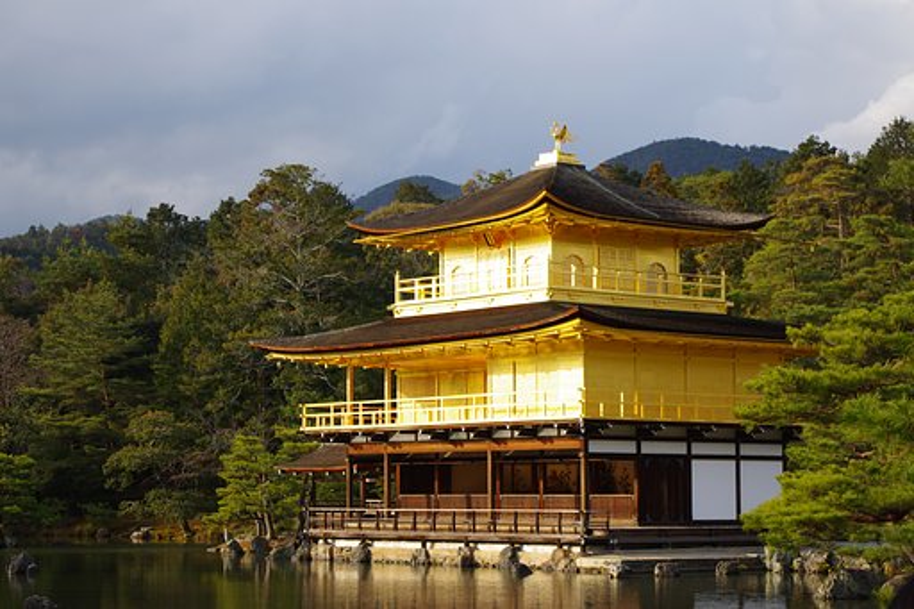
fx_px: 2081
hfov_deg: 24.8
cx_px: 457
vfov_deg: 16.6
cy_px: 304
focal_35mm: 82
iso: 80
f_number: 5.6
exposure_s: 1/125
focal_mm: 55
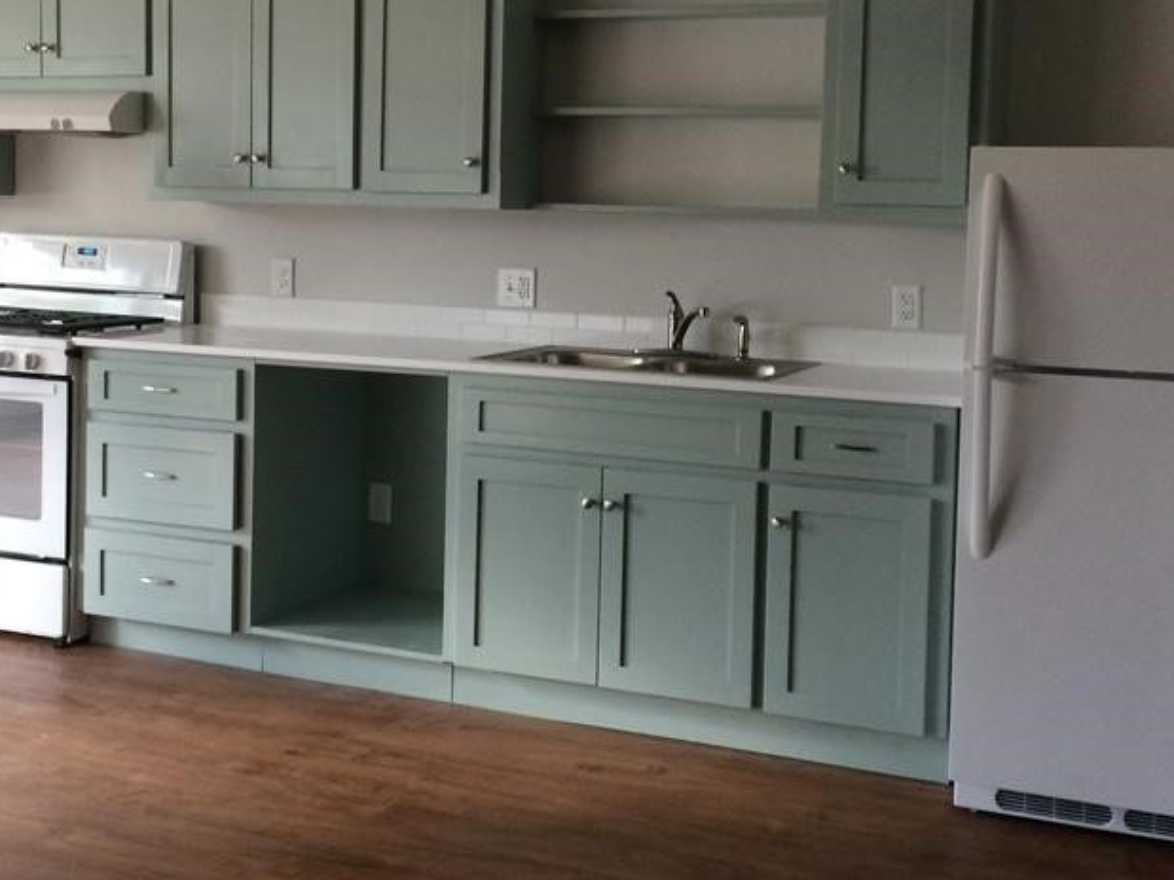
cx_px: 548
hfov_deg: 39.6
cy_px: 292
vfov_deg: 30.0
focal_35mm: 48
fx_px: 1628
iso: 125
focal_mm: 4.15
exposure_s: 1/30
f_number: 2.2
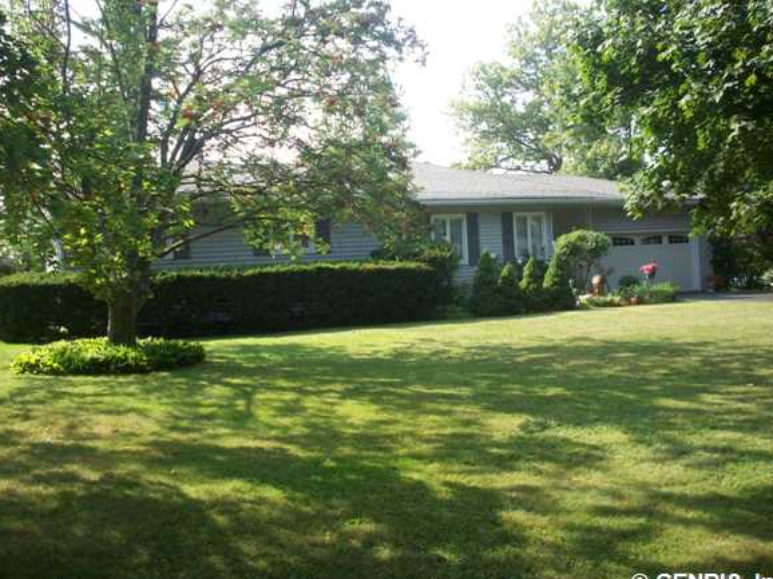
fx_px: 915
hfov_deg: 45.8
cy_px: 277
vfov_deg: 35.1
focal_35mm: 41
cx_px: 373
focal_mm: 6.2
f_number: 2.8
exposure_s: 1/336
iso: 80
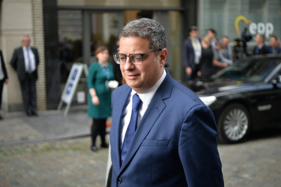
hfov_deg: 33.4
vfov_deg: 22.6
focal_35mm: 60
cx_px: 144
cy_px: 99
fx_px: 468
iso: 320
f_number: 2.8
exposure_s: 1/500
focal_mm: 56
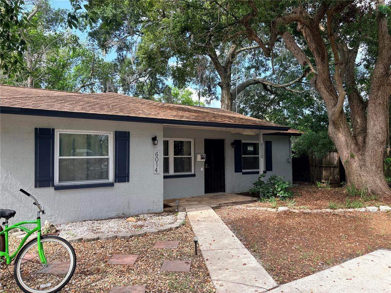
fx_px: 294
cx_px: 196
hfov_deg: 67.3
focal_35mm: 26
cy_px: 146
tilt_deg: +3.9
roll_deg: +0.2
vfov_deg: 53.1
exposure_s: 1/548
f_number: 1.6
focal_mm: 5.96
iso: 64
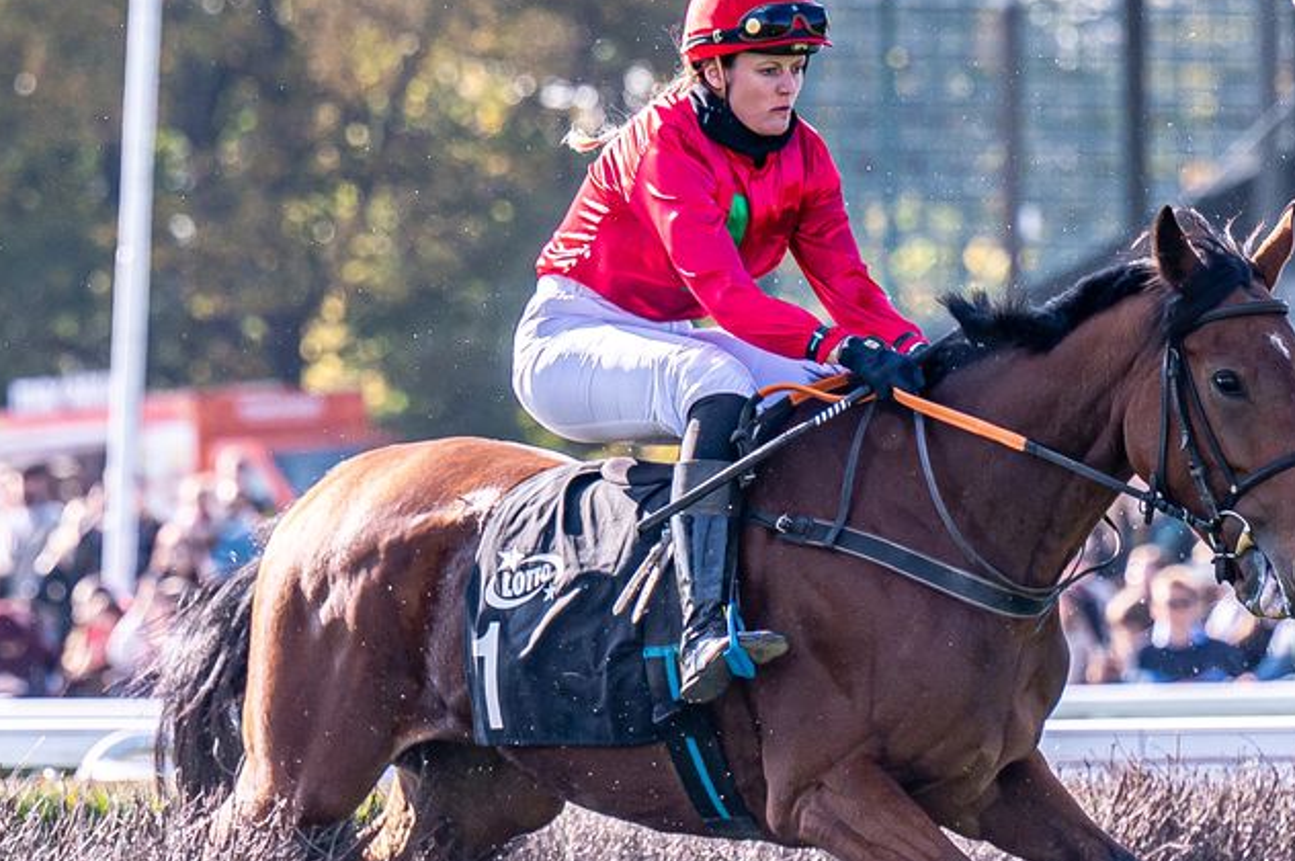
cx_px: 827
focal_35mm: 278
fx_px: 9990
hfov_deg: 7.4
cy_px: 669
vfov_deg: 4.9
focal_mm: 145
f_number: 3.5
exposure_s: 1/3200
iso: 500
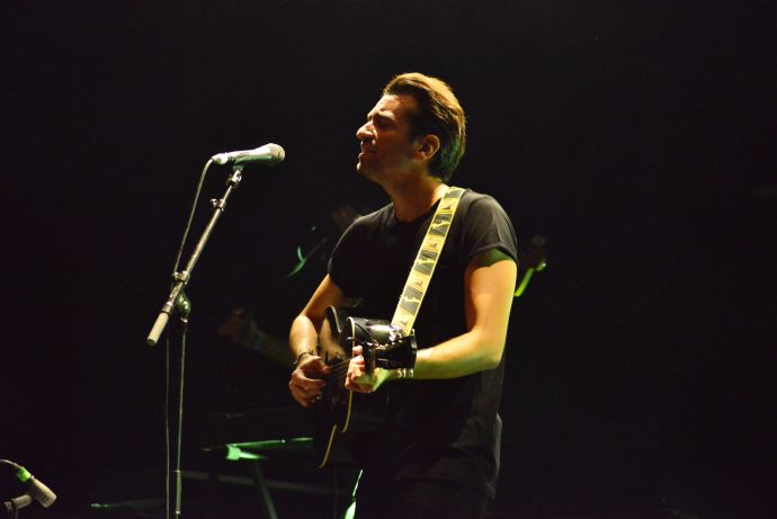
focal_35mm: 210
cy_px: 260
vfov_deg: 6.6
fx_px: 4535
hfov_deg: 9.8
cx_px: 388
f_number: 8
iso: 6400
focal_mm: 210
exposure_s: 1/250
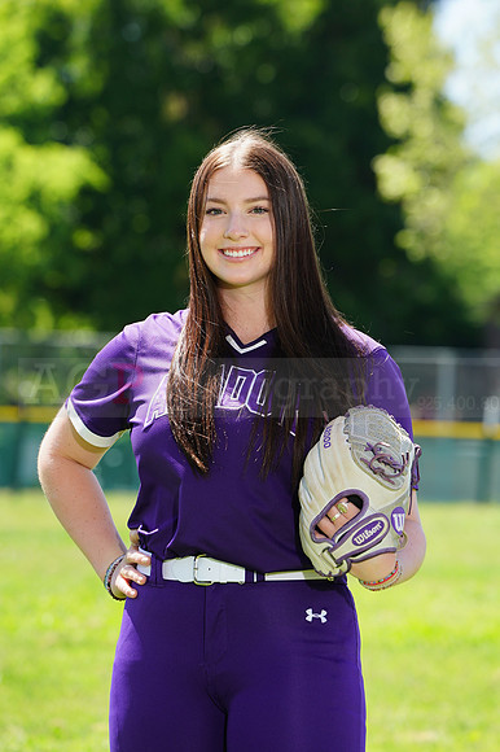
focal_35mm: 279
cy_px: 376
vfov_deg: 7.4
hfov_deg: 4.9
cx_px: 250
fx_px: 5819
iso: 200
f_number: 9
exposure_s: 1/200
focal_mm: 279
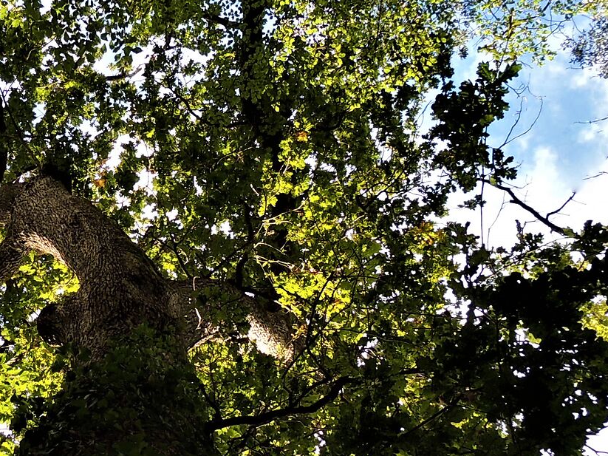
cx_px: 126
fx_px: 1229
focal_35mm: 70
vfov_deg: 21.0
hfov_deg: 27.3
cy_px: 256
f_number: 3
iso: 100
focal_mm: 4.3
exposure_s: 1/250
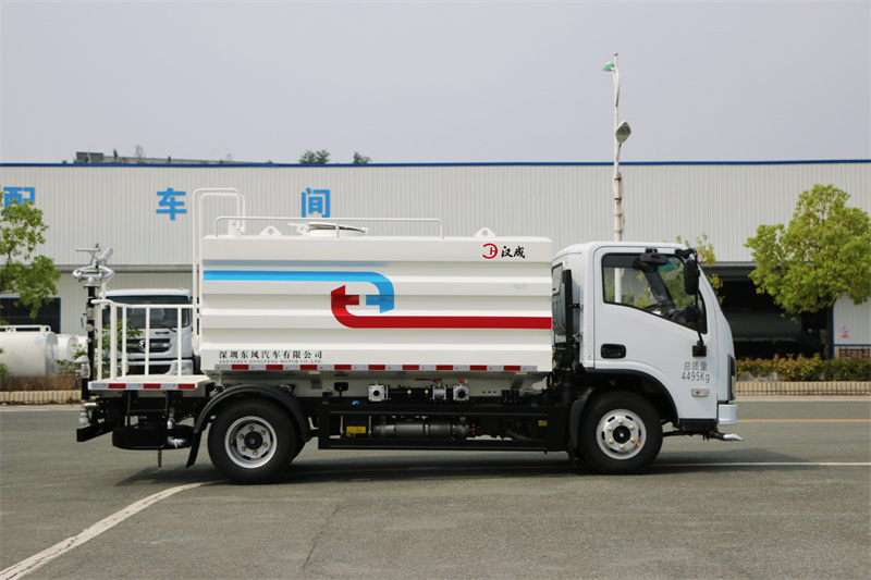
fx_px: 919
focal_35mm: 38
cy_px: 290
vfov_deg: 35.0
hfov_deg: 50.7
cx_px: 436
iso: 100
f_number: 3.2
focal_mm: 38
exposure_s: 1/1000
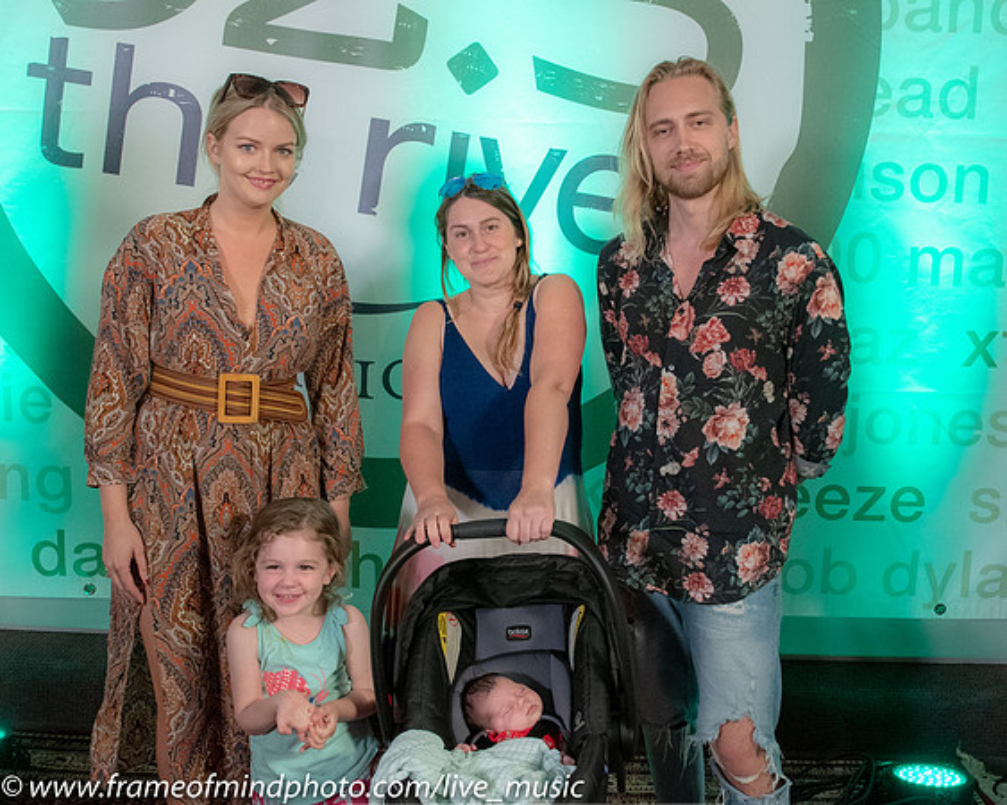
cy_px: 374
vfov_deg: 39.8
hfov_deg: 48.8
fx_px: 1110
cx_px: 533
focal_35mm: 37
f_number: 4
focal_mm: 19
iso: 2500
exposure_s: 1/160
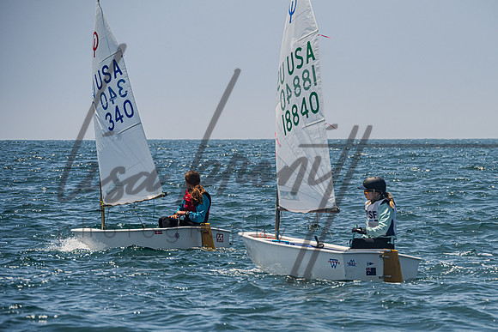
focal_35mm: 265
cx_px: 319
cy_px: 213
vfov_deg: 5.2
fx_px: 3660
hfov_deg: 7.8
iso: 250
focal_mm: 200
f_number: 8
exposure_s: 1/1600
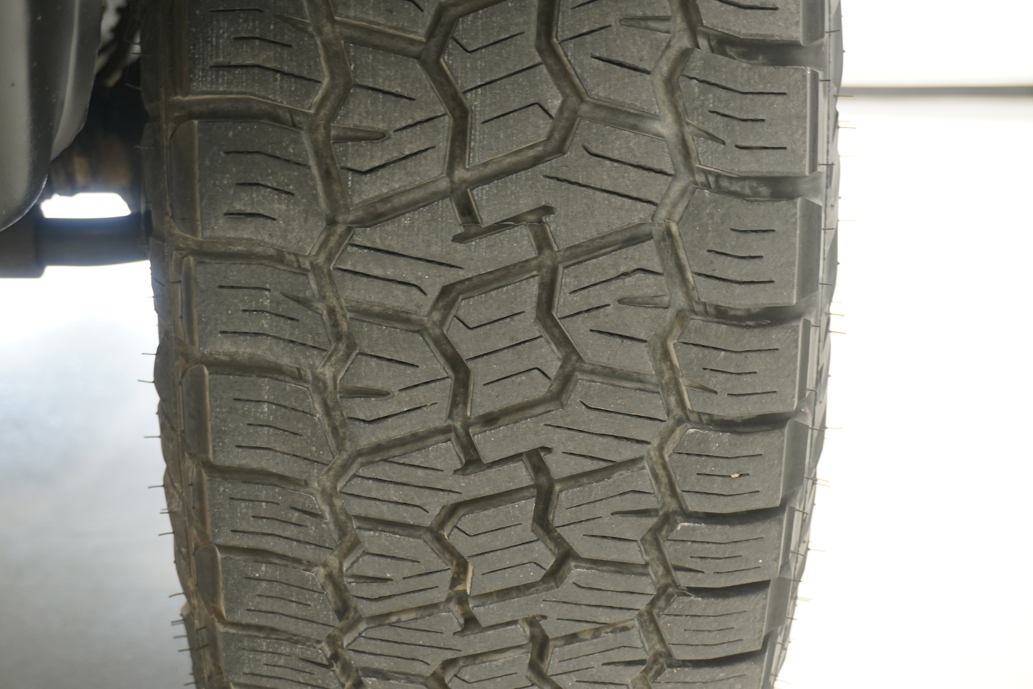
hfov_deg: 36.9
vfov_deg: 25.1
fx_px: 1550
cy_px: 344
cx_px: 516
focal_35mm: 54
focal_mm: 36
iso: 800
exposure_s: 1/60
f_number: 5.6
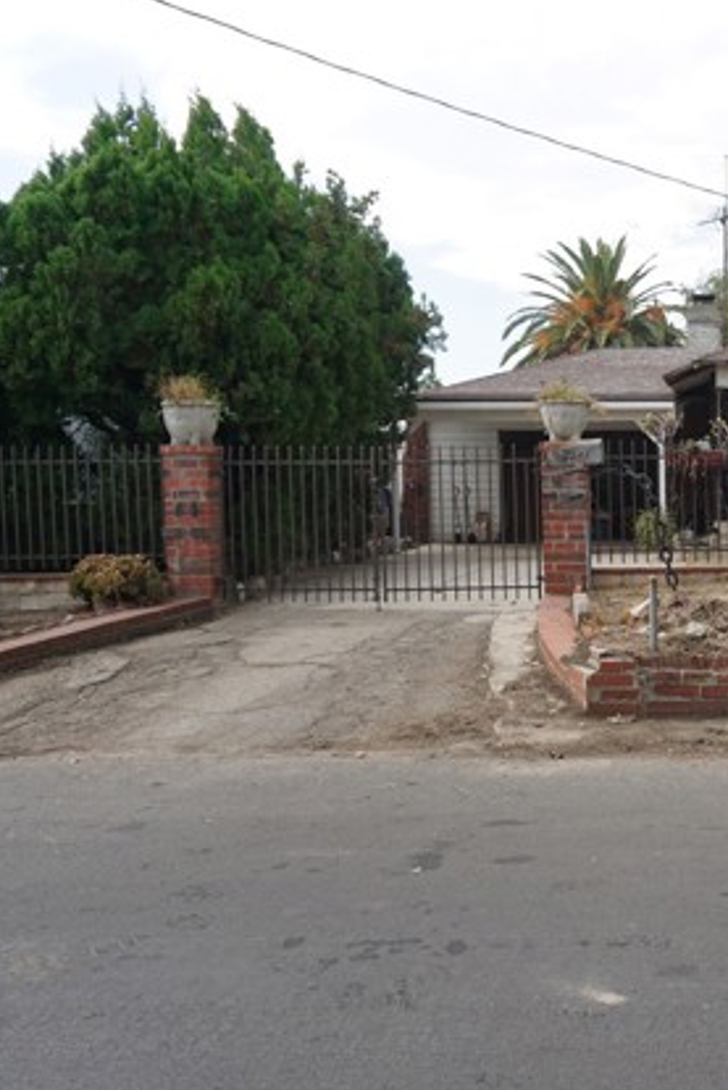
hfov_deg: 32.0
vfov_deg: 51.9
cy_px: 548
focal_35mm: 37
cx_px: 791
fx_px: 1121
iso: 100
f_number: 4.5
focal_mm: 16
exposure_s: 1/320
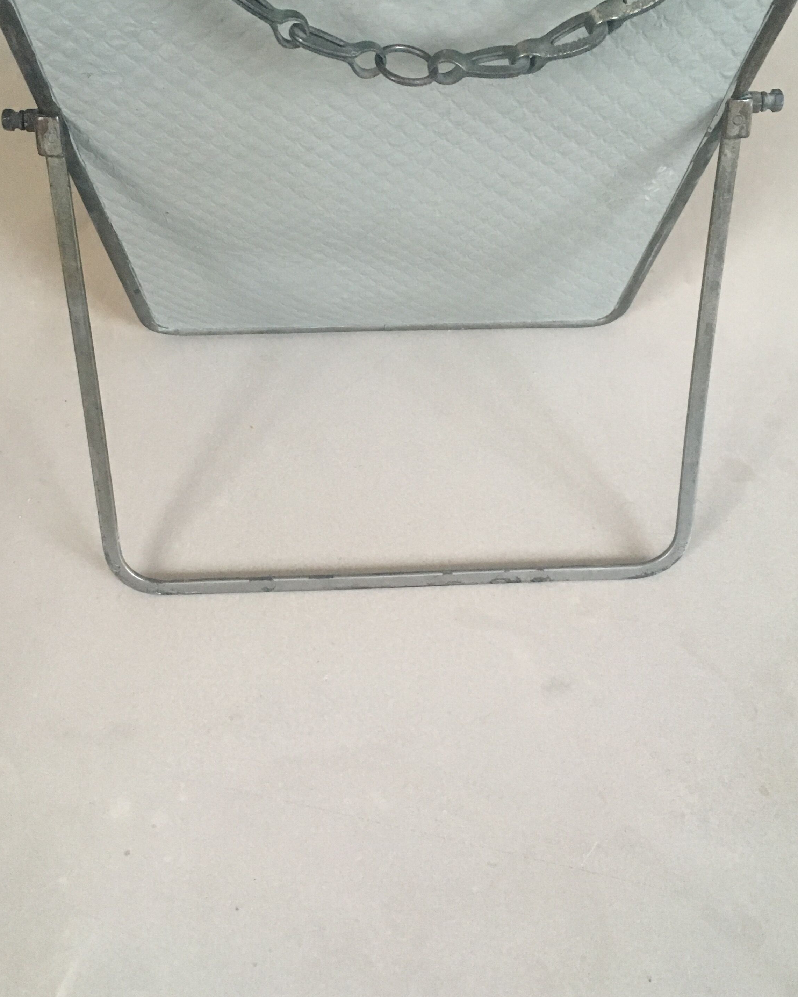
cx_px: 370
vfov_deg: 45.3
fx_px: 1181
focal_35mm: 40
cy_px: 356
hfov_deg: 37.3
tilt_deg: -46.9
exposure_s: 1/20
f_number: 2.2
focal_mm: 4.15
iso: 200
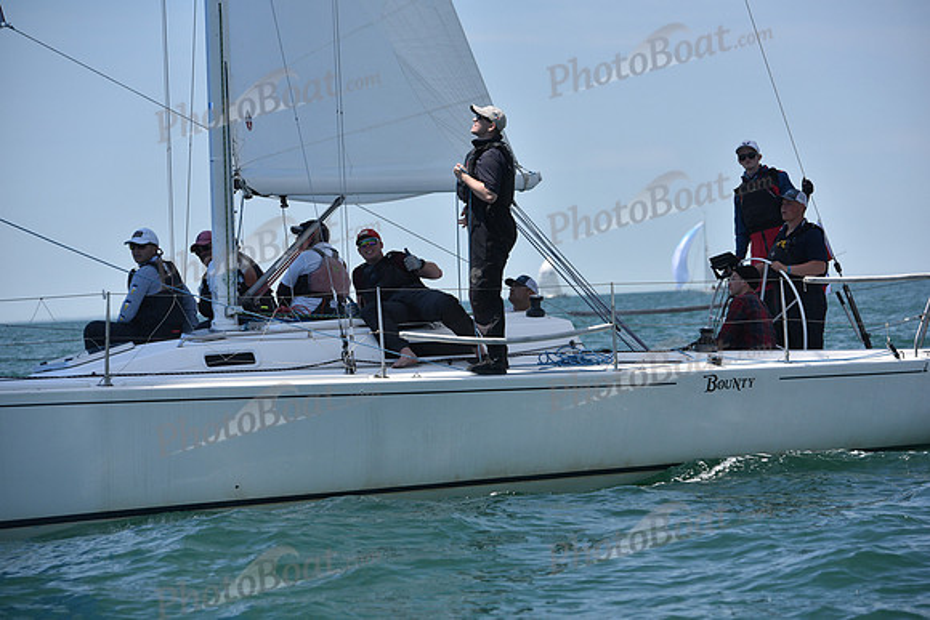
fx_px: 4134
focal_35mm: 160
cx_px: 465
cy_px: 310
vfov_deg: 8.6
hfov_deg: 12.8
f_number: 7.1
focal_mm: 160
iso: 400
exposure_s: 1/800
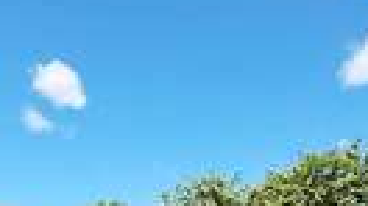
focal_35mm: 44
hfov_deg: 45.8
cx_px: 125
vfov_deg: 20.4
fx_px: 429
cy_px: 358
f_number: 2.2
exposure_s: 1/1637
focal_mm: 2.22
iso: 50
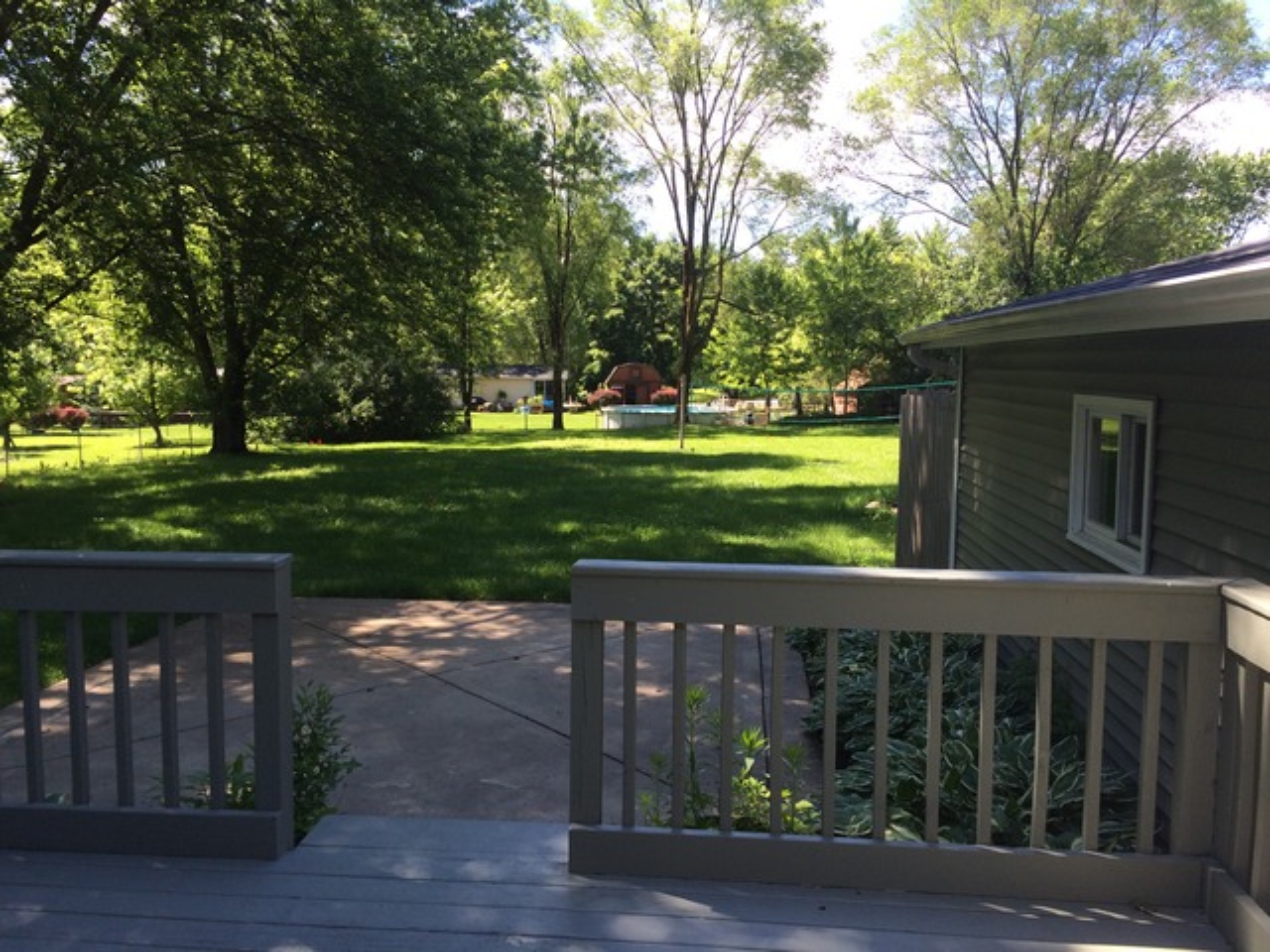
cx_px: 635
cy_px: 476
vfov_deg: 48.2
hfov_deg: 61.7
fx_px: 1064
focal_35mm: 29
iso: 32
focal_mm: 4.15
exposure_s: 1/419
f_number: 2.2
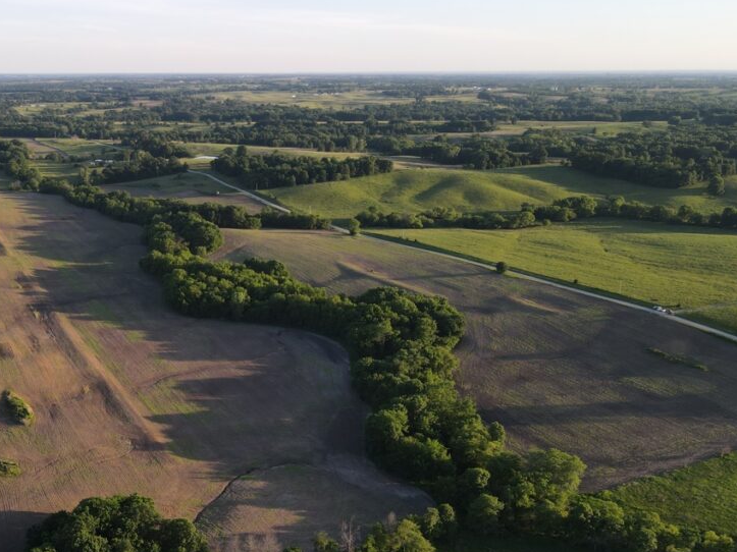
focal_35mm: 34
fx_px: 724
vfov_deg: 41.4
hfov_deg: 52.4
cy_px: 352
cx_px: 219
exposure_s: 1/180
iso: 100
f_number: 2.8
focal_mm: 4.5
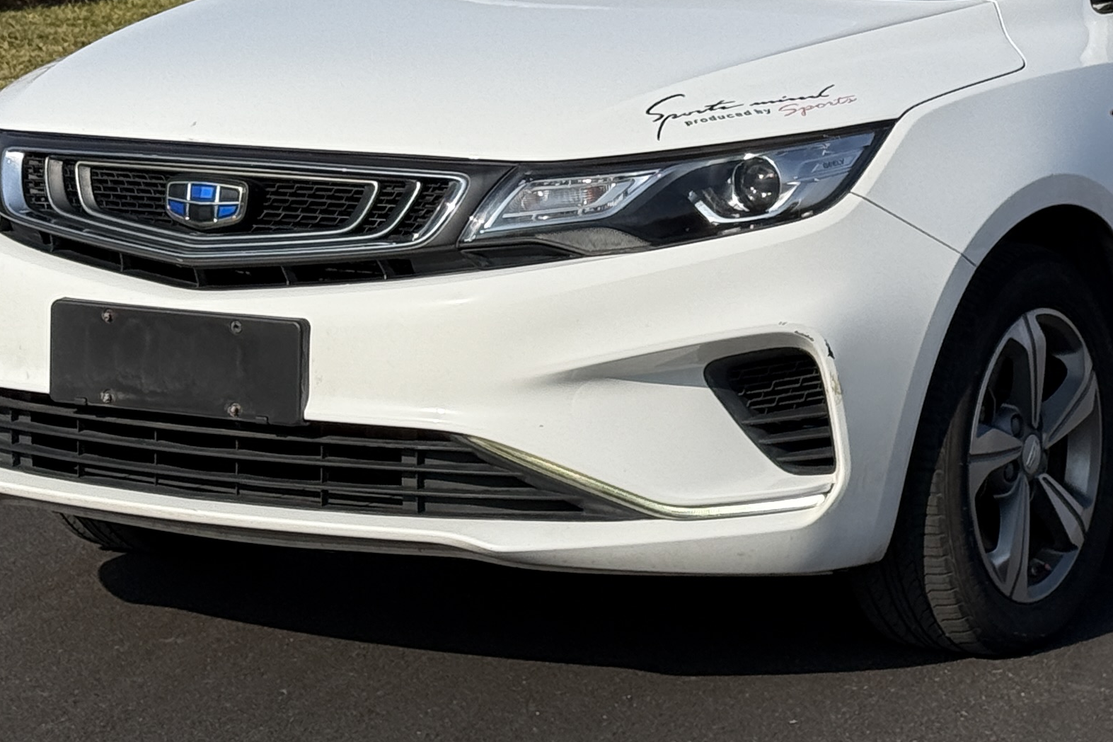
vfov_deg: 10.6
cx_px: 818
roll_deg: -1.7
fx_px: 3956
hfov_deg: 15.9
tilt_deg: -0.3
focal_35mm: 128
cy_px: -64
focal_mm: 6.76
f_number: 1.78
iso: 64
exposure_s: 1/7874
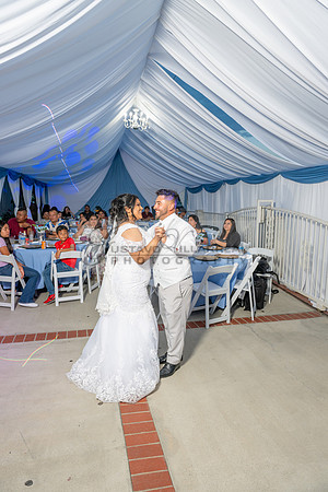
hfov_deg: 53.1
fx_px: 328
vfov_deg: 73.7
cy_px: 246
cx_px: 164
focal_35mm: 24
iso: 250
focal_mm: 24
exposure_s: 1/160
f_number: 4.5
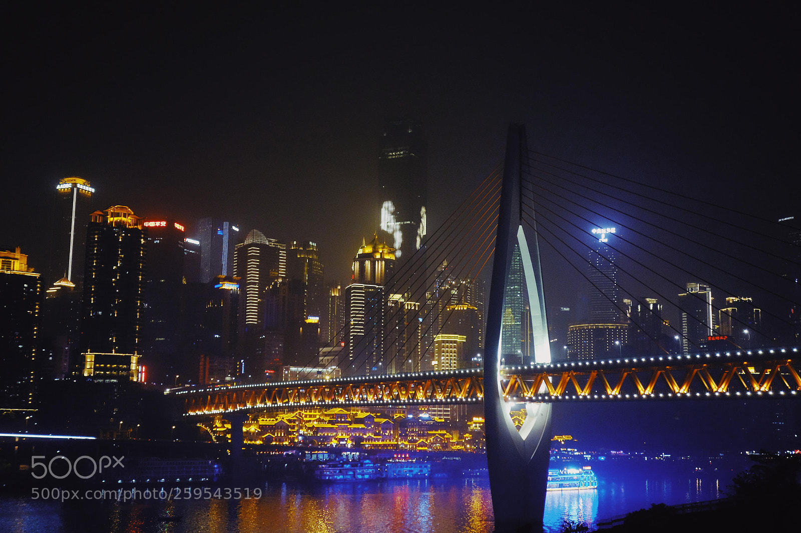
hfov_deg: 44.5
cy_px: 266
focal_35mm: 44
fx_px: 979
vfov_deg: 30.5
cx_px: 400
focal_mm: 16.2
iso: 800
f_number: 3.2
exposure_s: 1/30
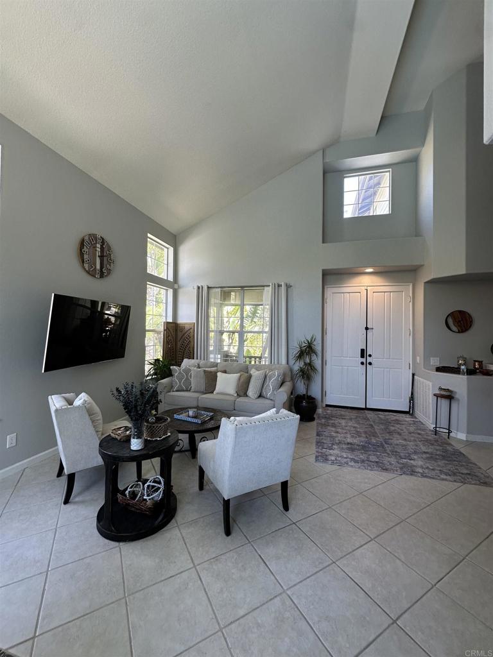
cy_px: 328
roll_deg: -1.7
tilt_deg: +1.6
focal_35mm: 14
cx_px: 246
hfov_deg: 85.7
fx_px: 266
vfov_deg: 102.1
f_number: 2.2
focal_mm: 2.22
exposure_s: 1/120
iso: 125
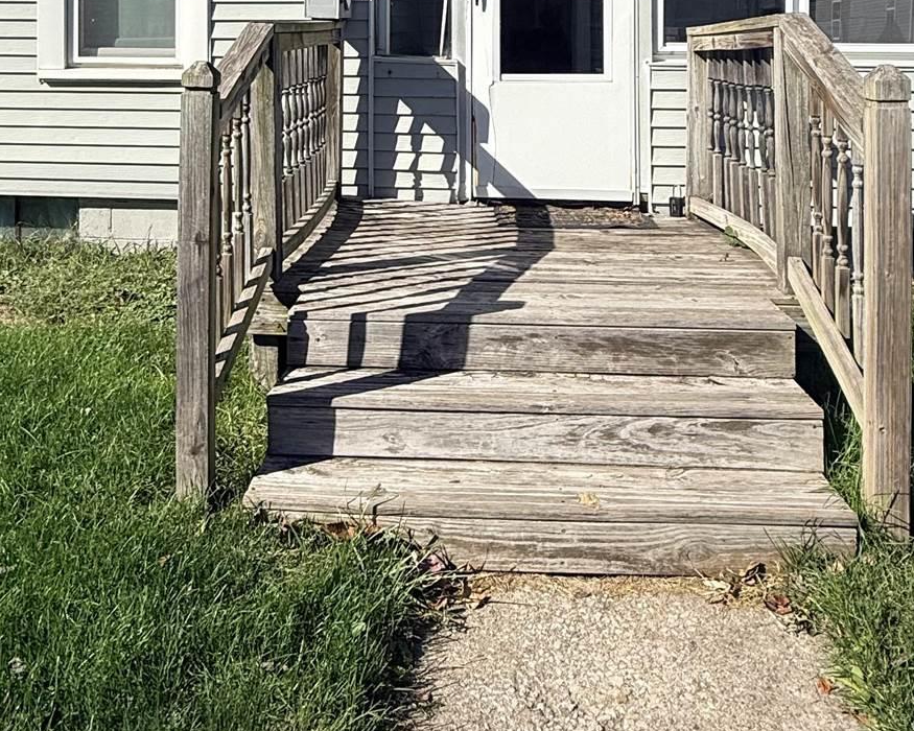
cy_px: 51
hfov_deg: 50.2
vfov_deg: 37.9
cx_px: 399
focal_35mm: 36
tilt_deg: +1.0
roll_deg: +1.1
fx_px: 974
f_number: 2.2
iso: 50
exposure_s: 1/2976
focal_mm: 2.22
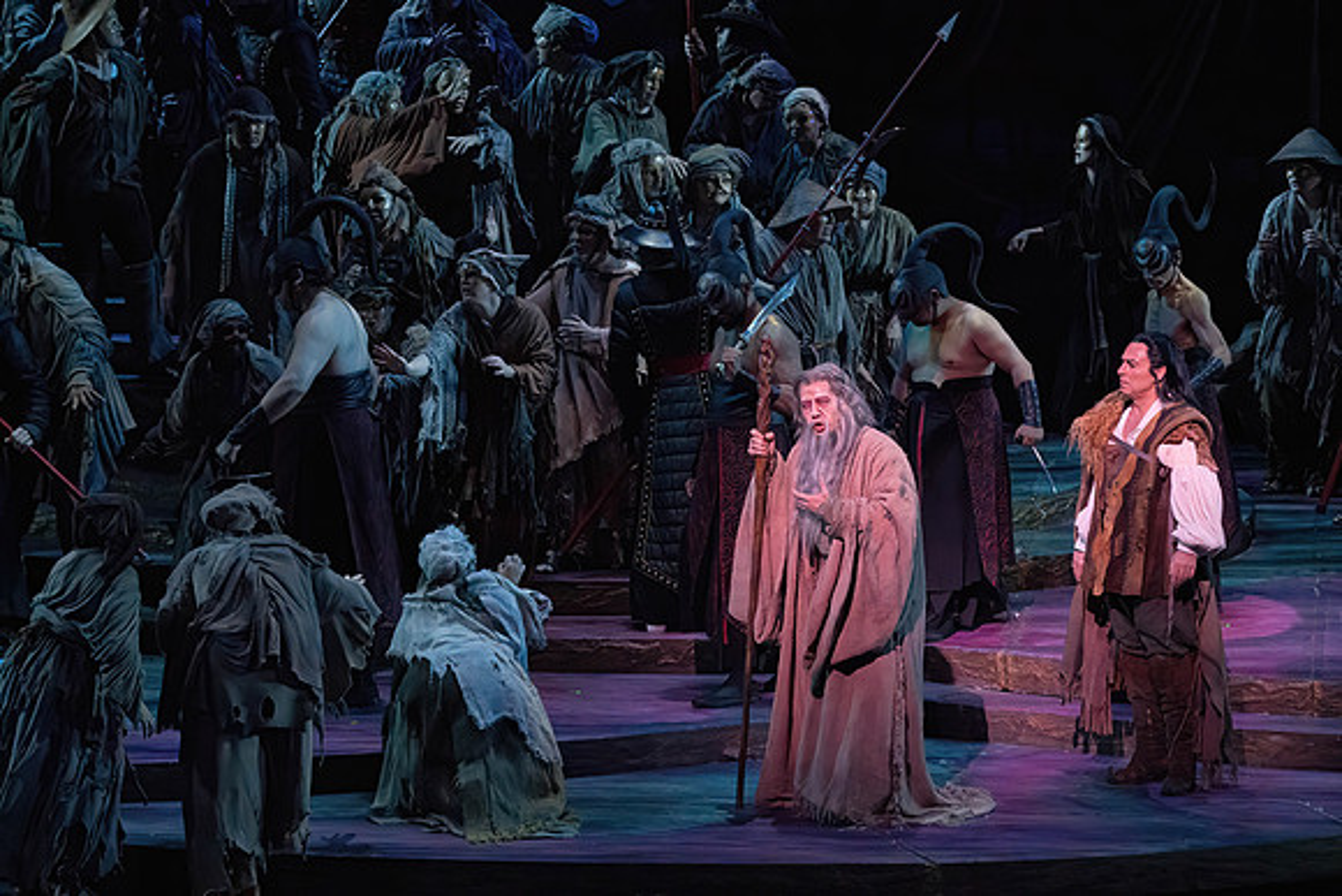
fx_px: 6003
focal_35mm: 161
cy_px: 448
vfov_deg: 8.5
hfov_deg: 12.8
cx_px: 671
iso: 20000
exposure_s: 1/320
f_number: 10
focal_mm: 161
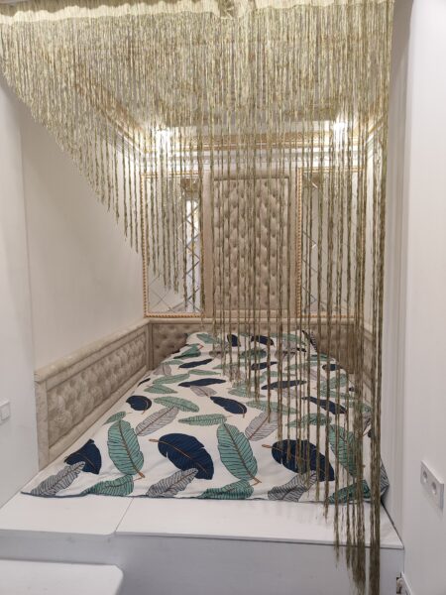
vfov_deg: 73.9
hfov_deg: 58.9
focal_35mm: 23
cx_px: 223
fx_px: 395
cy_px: 298
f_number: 1.88
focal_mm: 5.59
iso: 649
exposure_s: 1/100
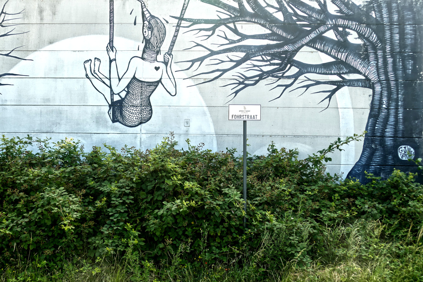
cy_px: 141
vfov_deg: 28.7
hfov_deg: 41.9
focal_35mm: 47
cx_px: 212
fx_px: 552
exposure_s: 1/400
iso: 125
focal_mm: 17
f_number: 3.3
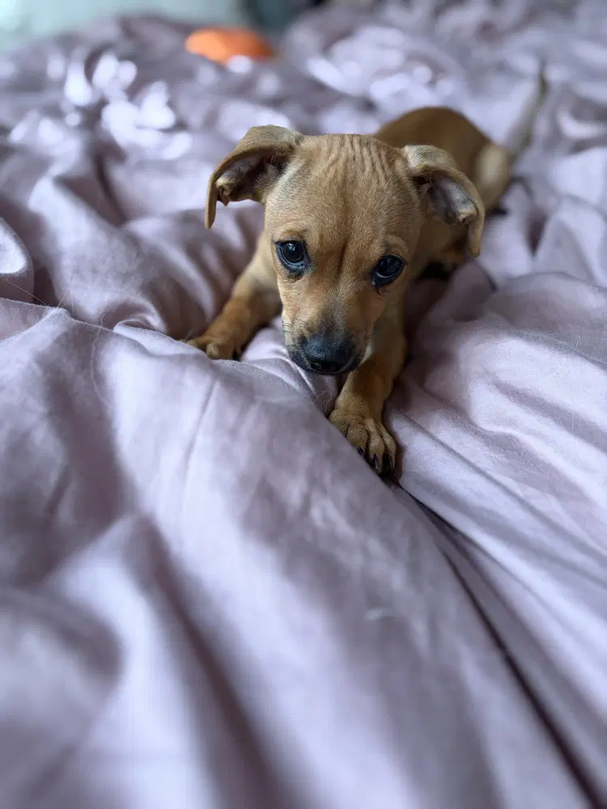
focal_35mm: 26
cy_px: 404
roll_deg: -5.1
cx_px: 304
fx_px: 608
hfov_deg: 53.1
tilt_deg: -38.1
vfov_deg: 67.3
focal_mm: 5.96
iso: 200
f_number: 1.6
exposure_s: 1/60
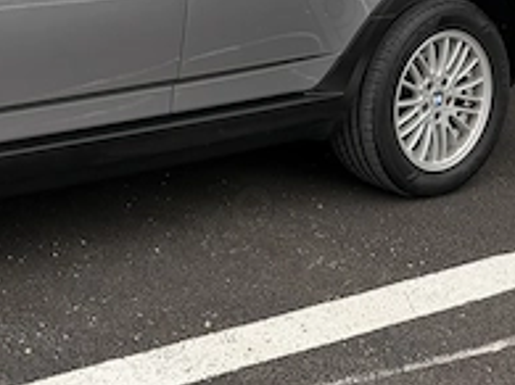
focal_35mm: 74
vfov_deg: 18.9
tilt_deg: -7.4
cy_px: -66
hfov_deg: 24.2
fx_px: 1100
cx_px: -82
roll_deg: -0.4
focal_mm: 6.76
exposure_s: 1/397
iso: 80
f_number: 1.78
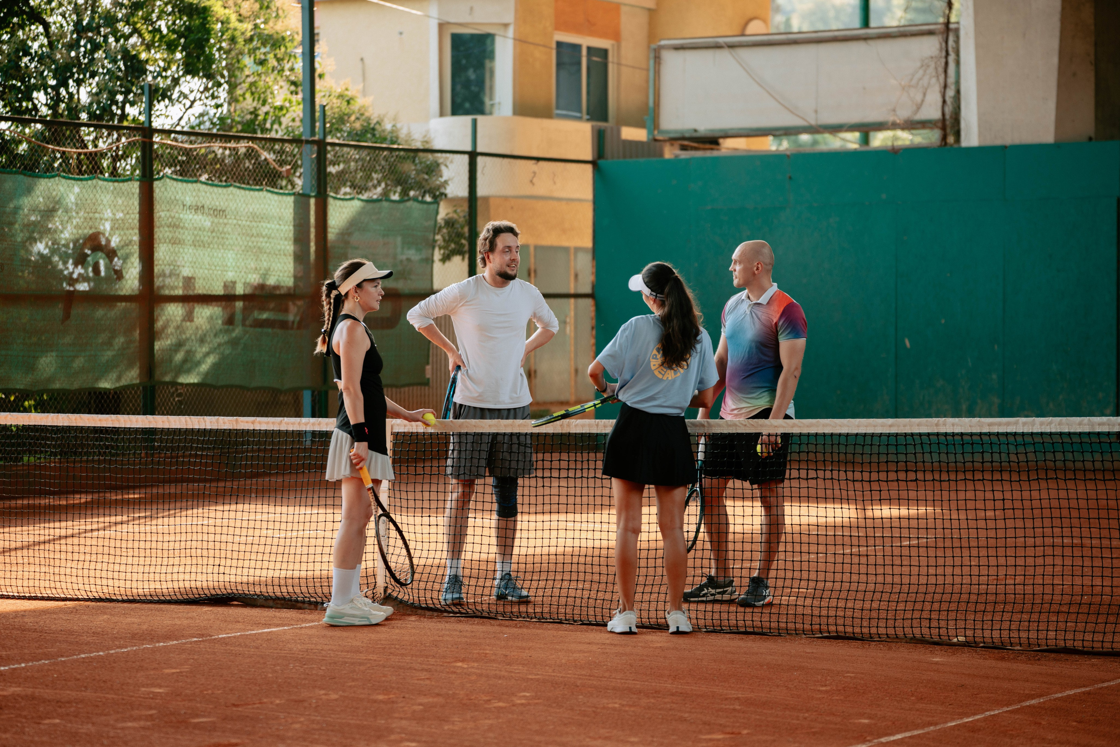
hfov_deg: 21.2
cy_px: 374
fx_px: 2987
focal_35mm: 96
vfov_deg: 14.3
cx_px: 560
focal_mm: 96
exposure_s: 1/200
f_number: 2.8
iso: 160
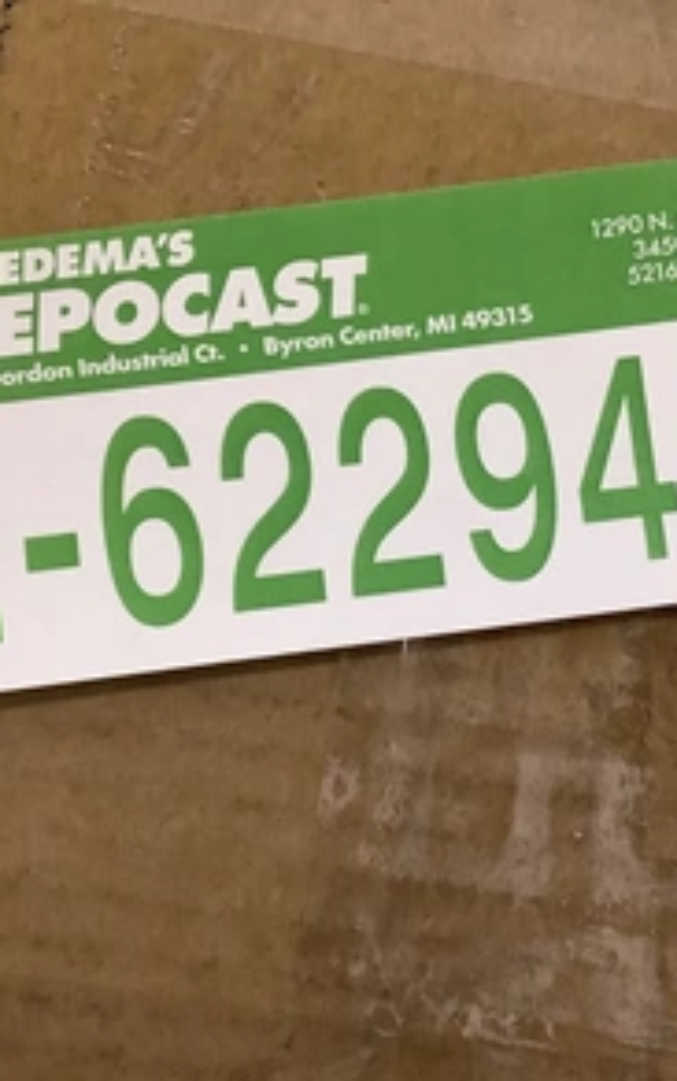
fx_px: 1326
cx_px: 440
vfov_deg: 44.3
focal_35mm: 45
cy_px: 540
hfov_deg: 28.5
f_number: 2.4
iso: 200
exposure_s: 1/60
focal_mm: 3.3
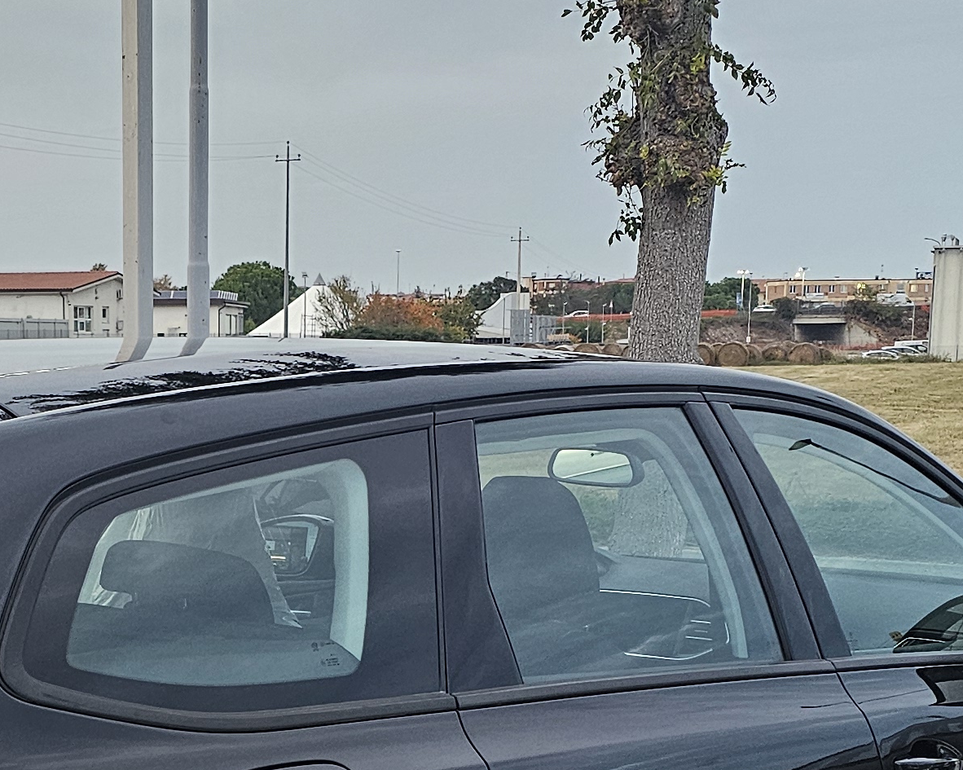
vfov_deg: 19.7
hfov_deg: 24.4
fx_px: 2166
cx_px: 102
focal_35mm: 76
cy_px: 711
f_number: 1.7
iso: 200
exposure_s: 1/100
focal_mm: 6.3
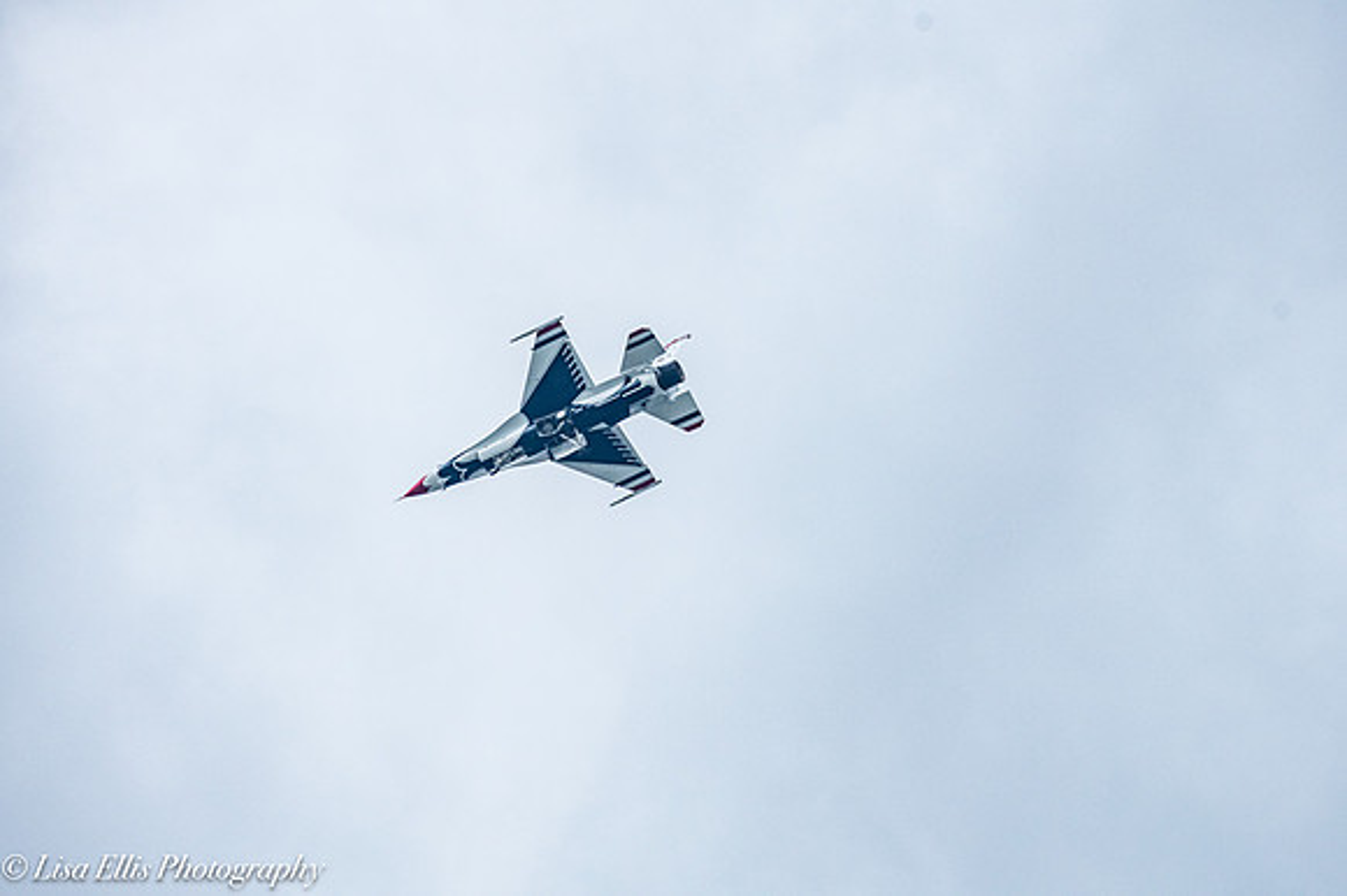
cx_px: 674
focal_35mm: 240
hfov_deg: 8.6
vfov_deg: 5.7
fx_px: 8975
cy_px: 448
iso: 1000
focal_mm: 200
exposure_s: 1/1000
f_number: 9
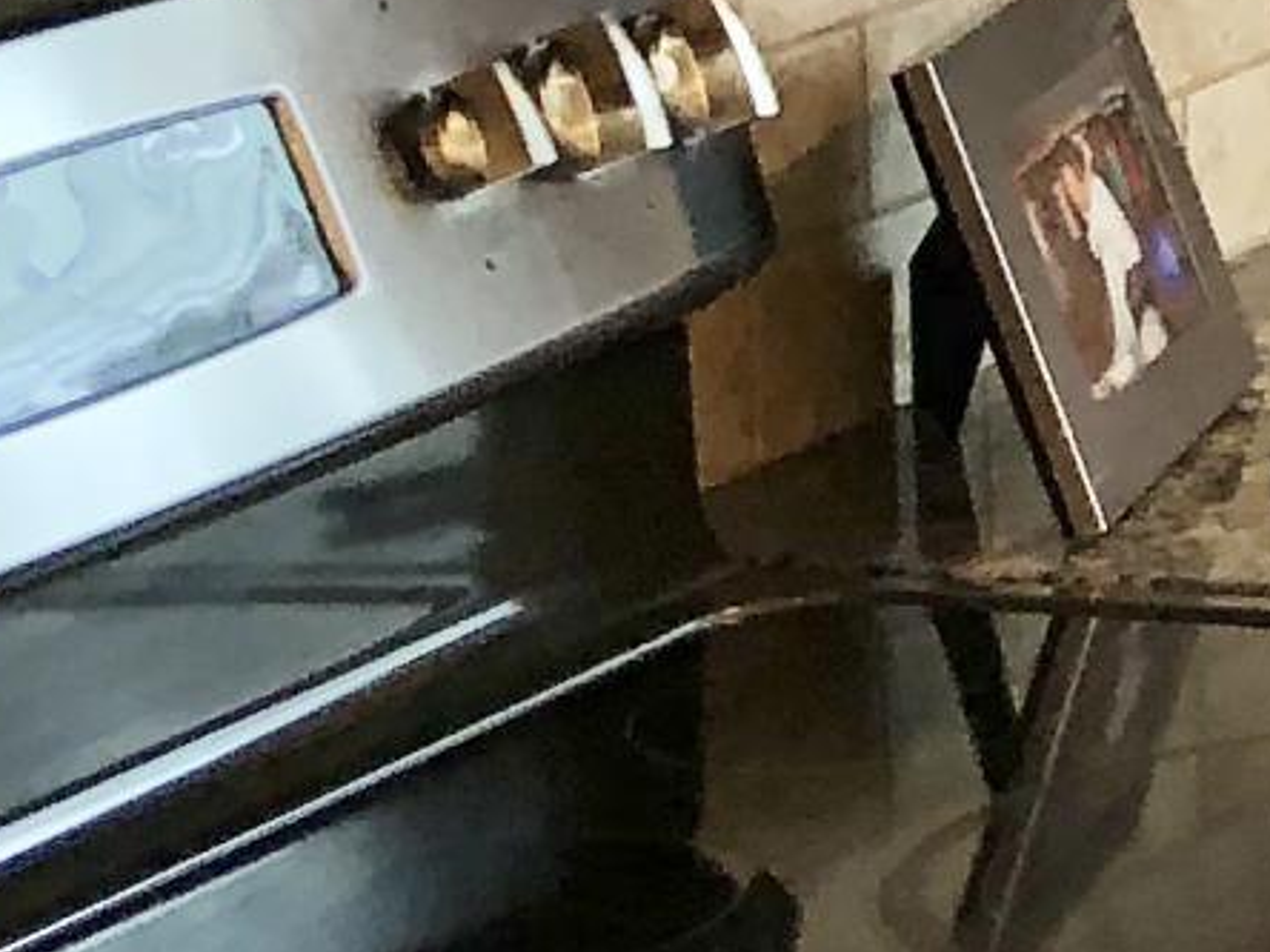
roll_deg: +0.3
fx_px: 6934
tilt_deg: -3.7
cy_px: -852
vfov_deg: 7.6
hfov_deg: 8.7
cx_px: 3793
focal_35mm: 189
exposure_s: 1/60
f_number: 1.8
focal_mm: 4
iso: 160
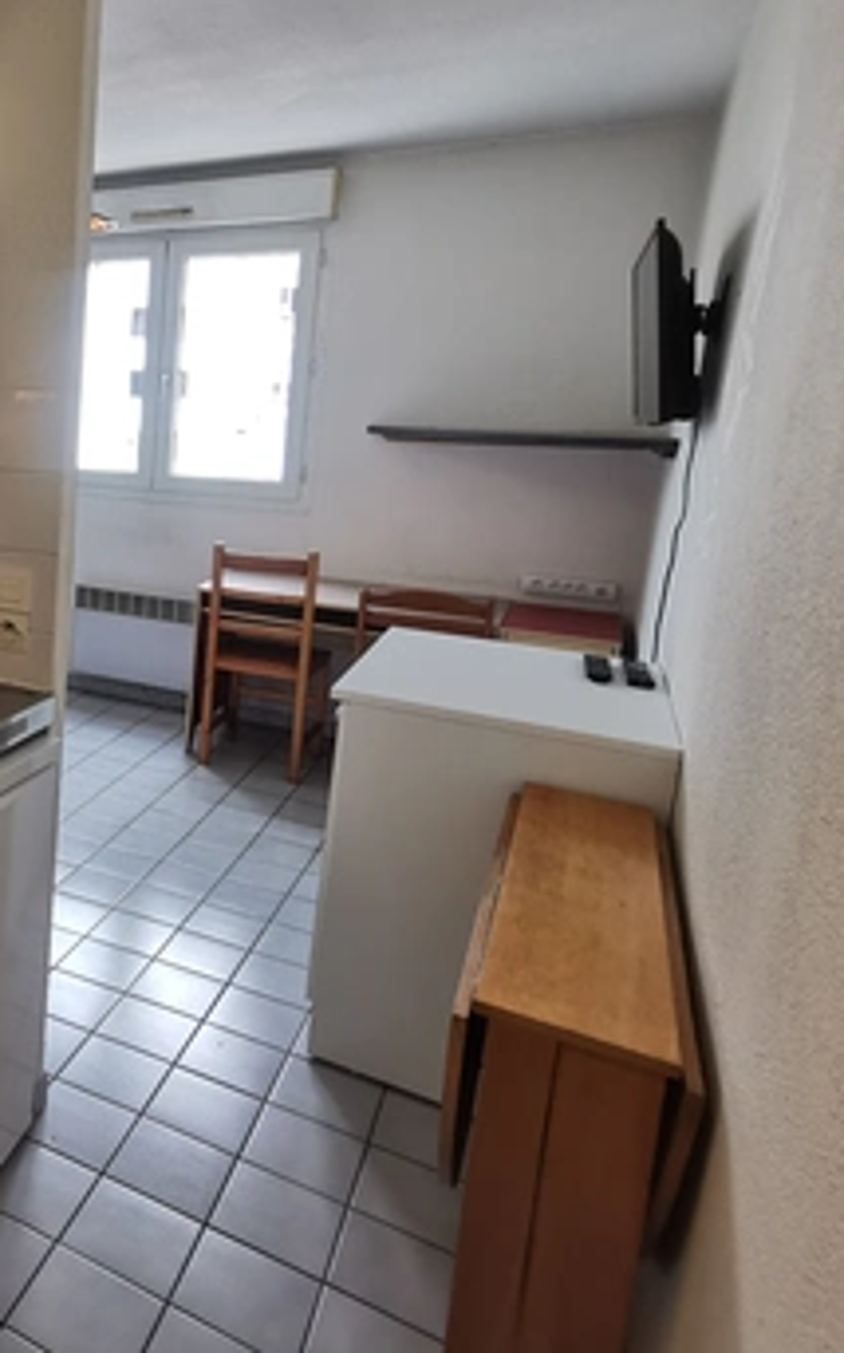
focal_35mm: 28
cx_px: -120
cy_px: 580
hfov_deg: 36.4
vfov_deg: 66.2
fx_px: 1032
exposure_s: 1/50
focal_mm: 2.26
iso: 100
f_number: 2.2
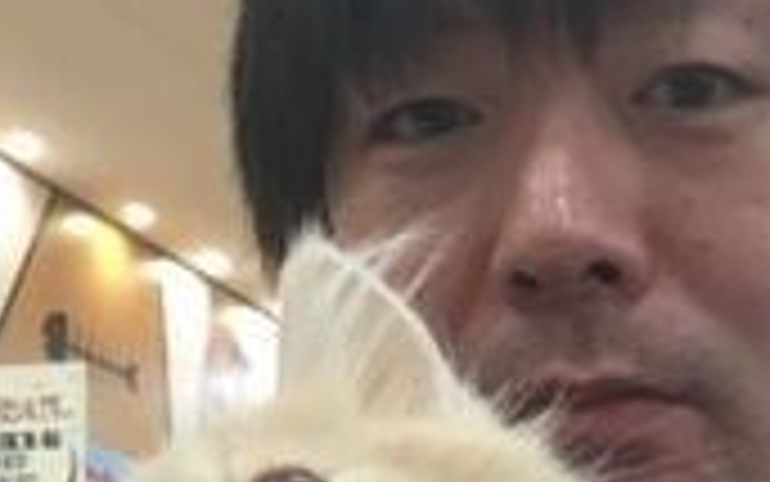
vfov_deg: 10.8
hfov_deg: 17.9
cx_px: 684
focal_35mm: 115
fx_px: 2414
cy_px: 793
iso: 80
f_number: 2.4
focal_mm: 3.3
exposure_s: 1/33
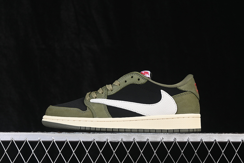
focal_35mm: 75
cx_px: 122
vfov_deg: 18.2
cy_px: 82
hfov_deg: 27.0
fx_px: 508
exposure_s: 1/60
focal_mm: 50
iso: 160
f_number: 6.3
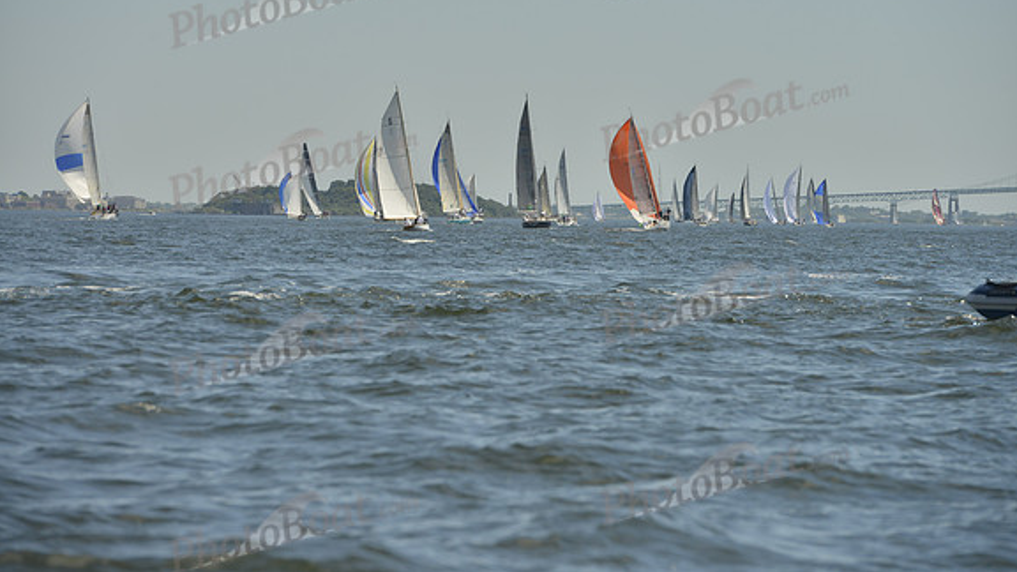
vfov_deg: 5.8
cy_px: 232
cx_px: 510
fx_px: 5690
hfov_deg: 10.2
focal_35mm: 211
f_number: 9
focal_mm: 200
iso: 280
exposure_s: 1/1600
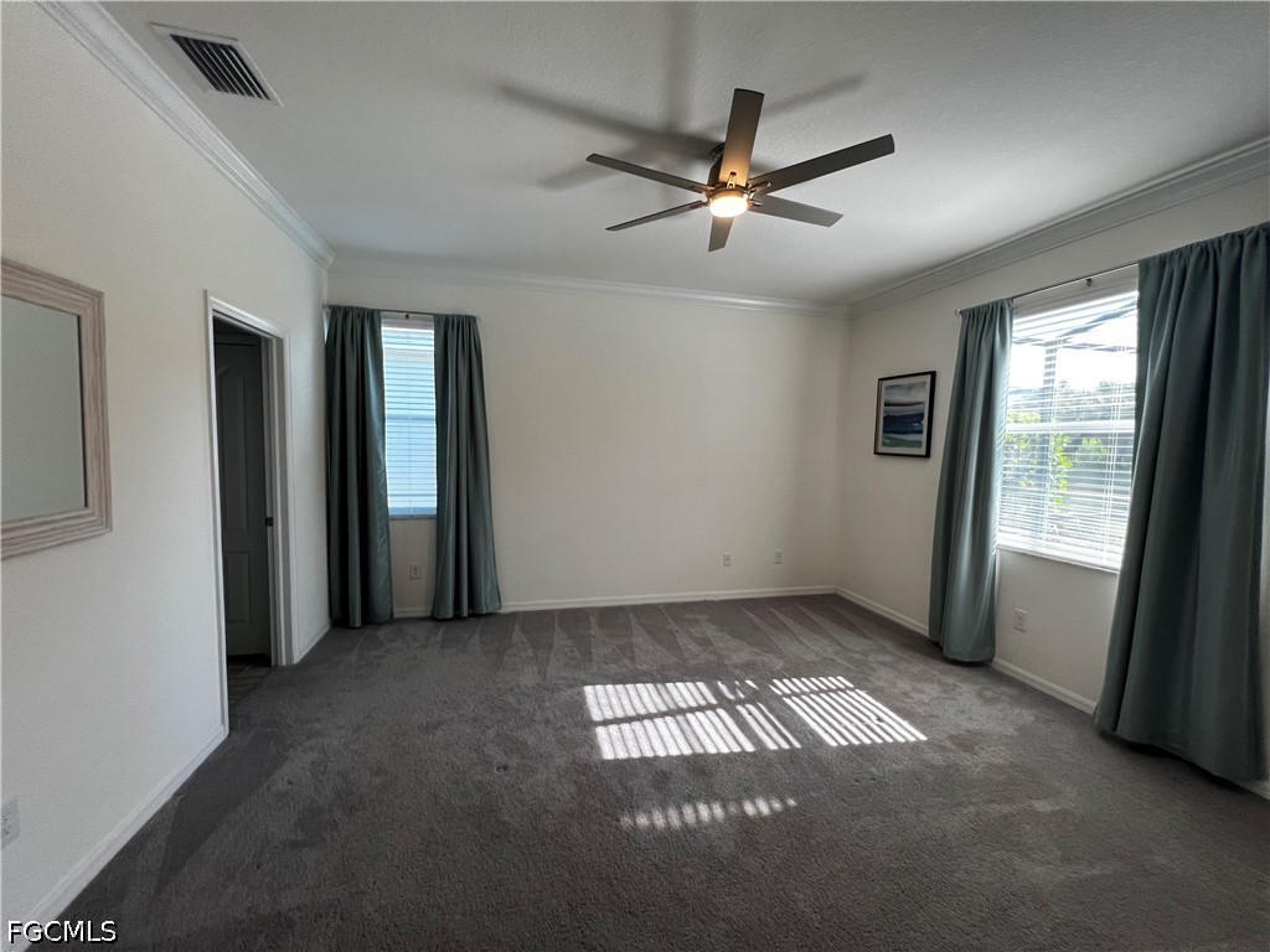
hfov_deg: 106.2
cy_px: 476
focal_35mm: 13
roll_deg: -0.3
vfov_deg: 89.9
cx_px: 635
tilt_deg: -3.7
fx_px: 477
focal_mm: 1.57
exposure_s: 1/120
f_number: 1.8
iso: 160
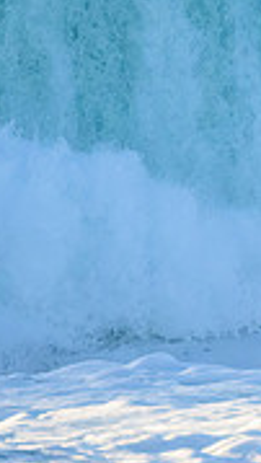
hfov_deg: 0.4
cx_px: 693
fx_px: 33362
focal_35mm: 2718
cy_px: 38
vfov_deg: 0.8
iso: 4500
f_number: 11
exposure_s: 1/1600
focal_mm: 800
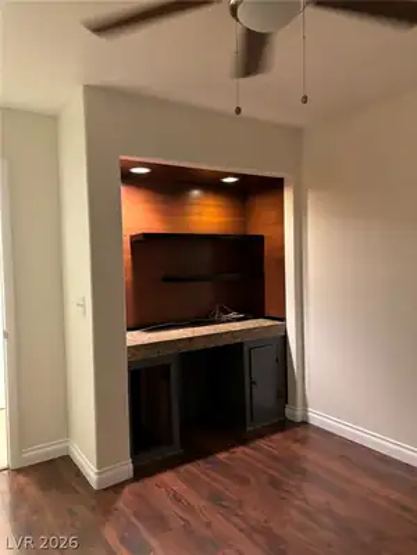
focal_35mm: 26
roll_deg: +0.5
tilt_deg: -2.3
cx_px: 208
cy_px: 278
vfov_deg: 67.3
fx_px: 418
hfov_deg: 53.1
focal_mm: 5.96
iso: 500
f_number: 1.6
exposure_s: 1/30
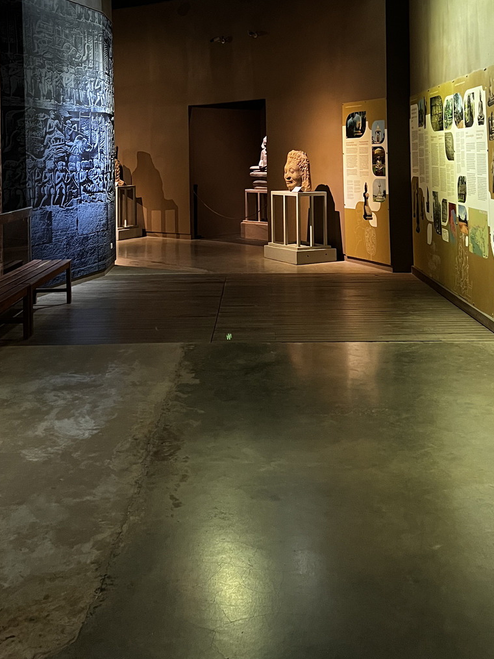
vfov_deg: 43.9
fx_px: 780
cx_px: 224
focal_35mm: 41
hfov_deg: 35.1
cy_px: 146
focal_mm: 5.7
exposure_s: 1/25
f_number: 1.5
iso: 500
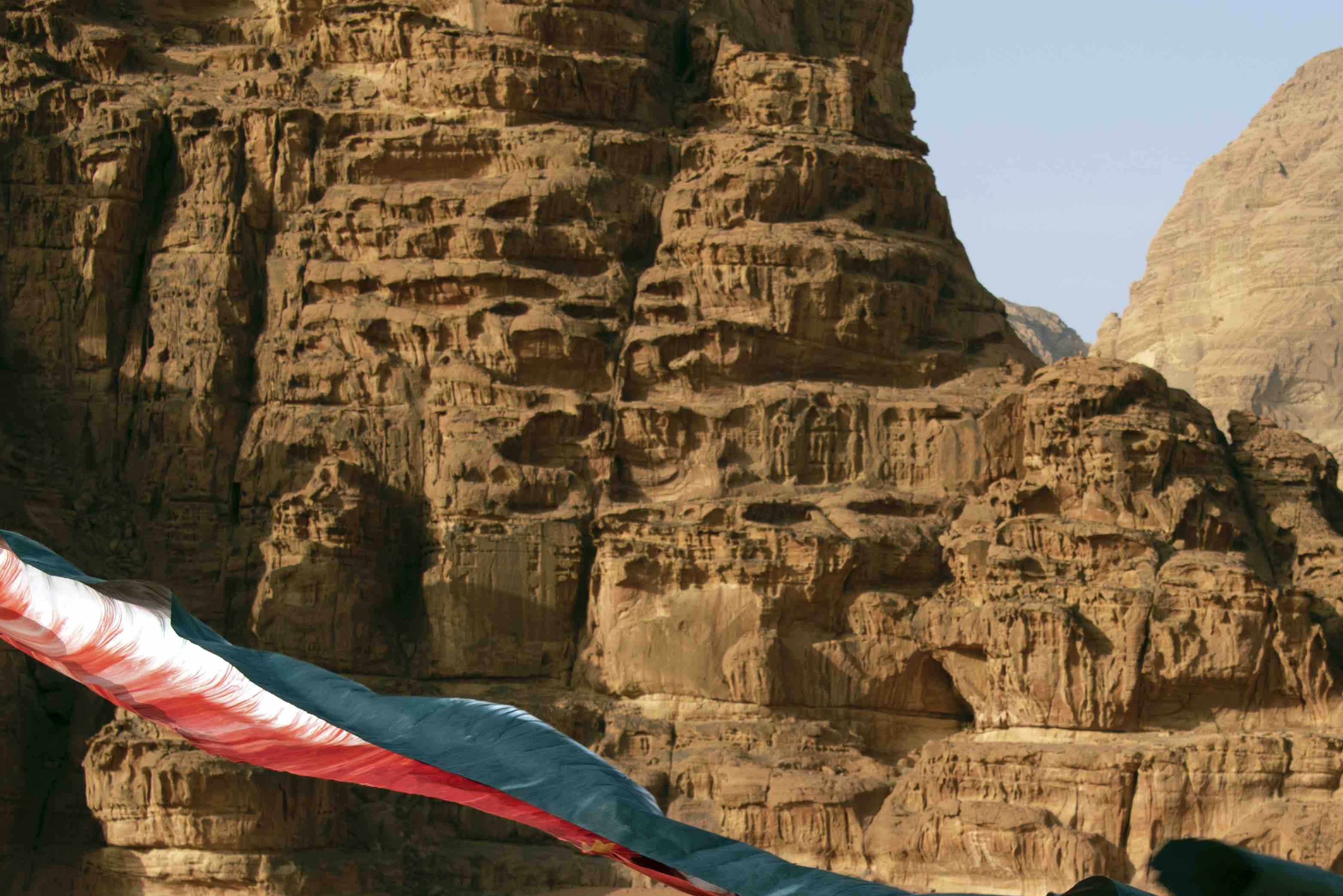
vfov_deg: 13.6
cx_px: 989
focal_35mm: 100
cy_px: 807
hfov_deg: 20.3
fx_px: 3732
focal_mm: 52
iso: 400
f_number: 11
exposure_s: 1/400
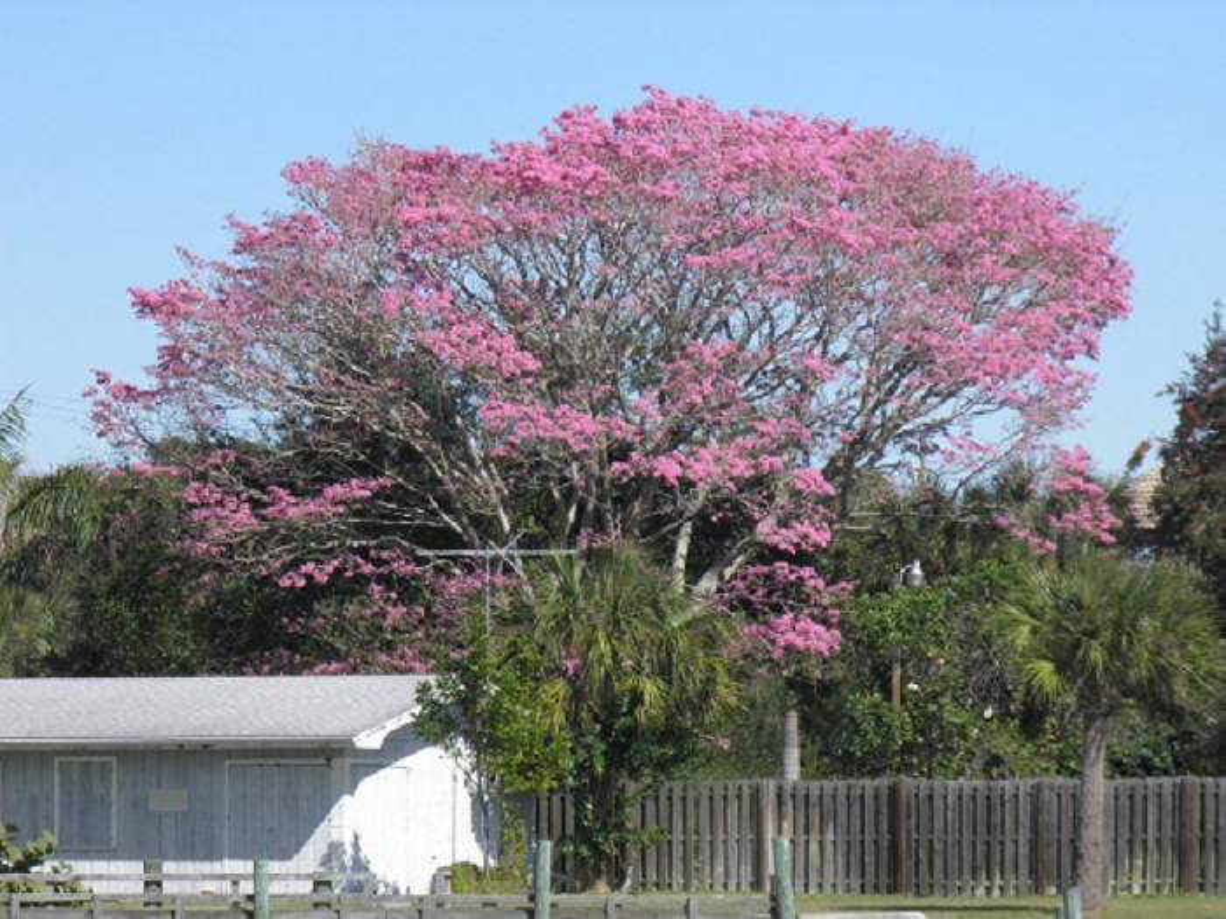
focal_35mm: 204
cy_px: 460
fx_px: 7225
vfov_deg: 7.3
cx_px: 613
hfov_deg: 9.7
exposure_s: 1/250
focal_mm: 36.7
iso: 50
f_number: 5.8
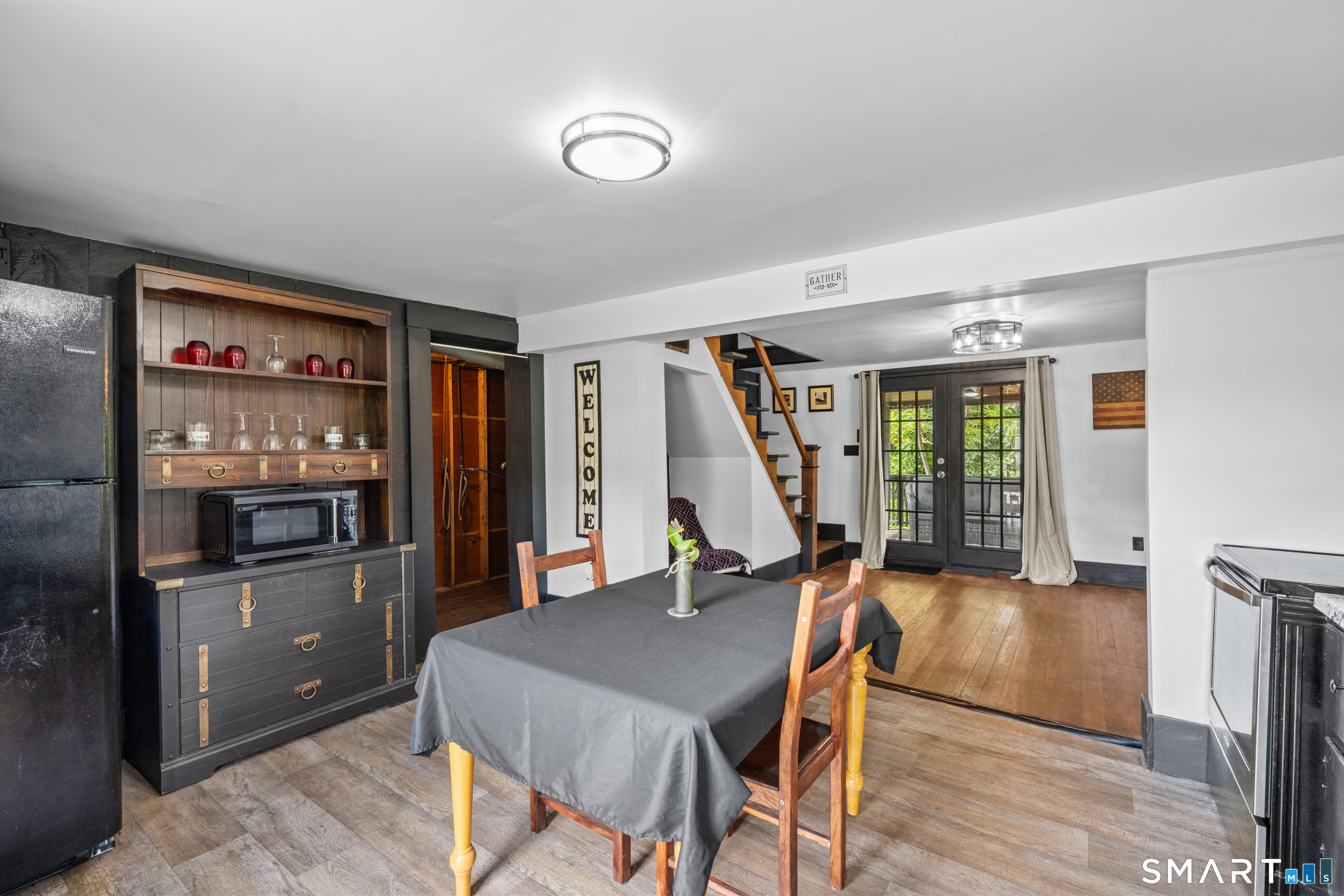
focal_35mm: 16
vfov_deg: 75.5
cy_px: 448
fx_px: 579
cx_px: 672
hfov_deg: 98.5
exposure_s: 1/2.5
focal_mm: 15.5
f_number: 9
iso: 320
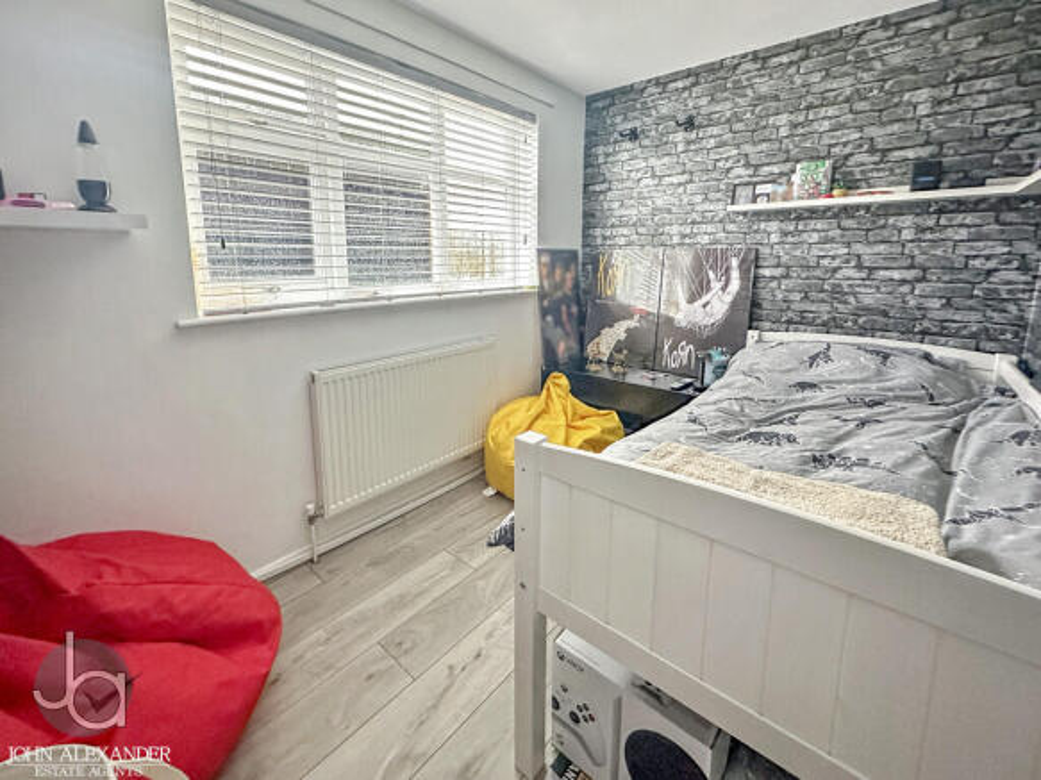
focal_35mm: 14
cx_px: 520
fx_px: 421
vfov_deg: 85.7
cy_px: 390
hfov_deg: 102.1
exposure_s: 1/43
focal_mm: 2.22
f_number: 2.2
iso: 1250
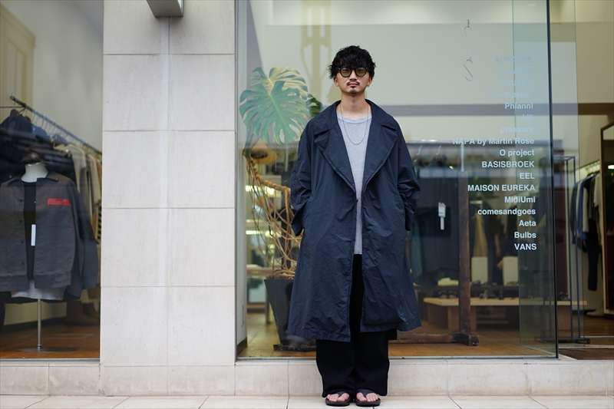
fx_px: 938
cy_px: 204
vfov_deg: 24.6
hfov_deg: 36.3
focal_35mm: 55
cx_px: 307
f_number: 1.8
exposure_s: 1/160
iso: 100
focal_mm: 55
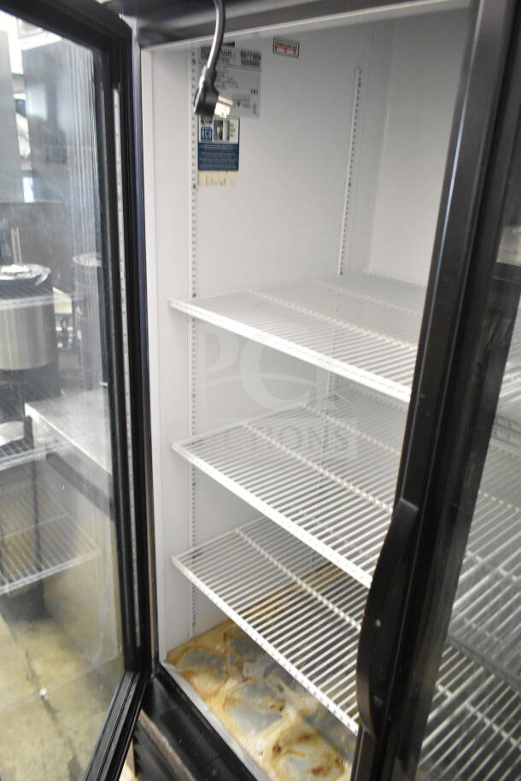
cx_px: 260
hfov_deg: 48.0
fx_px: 586
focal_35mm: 27
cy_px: 390
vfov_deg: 67.4
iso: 4500
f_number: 3.5
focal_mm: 18
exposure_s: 1/30
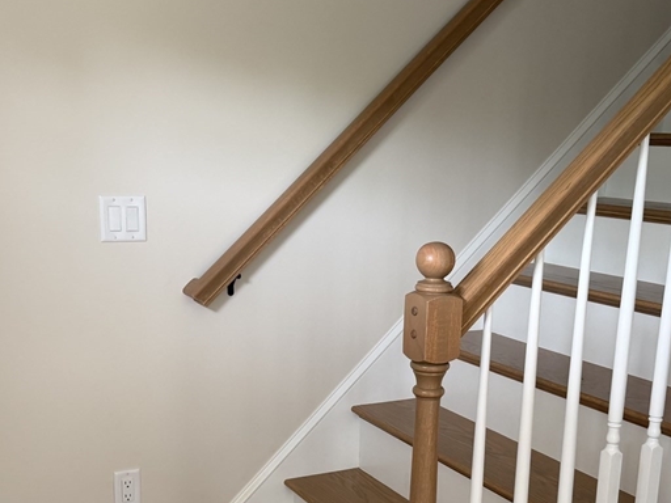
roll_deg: -0.9
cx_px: 336
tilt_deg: -15.0
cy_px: 379
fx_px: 930
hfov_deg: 39.7
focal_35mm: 48
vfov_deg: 29.8
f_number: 1.78
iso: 160
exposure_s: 1/60
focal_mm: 6.76
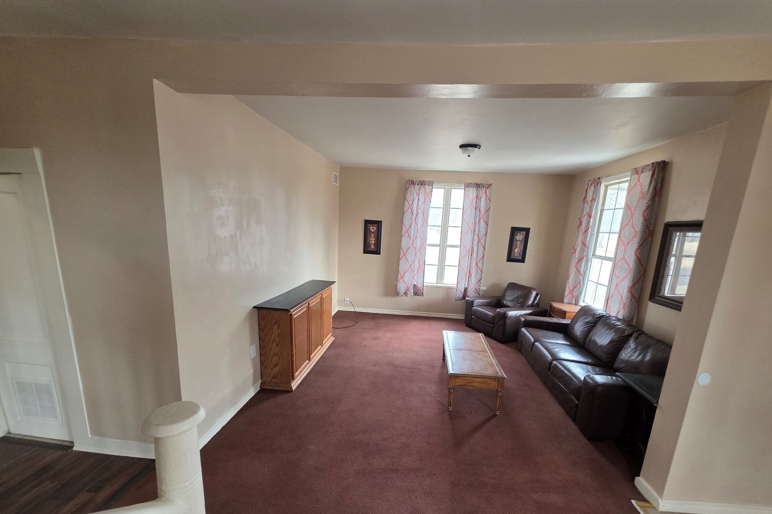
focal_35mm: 14
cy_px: 295
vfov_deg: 80.7
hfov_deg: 104.2
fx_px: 300
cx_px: 398
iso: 250
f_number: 1.9
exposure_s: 1/120
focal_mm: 2.2
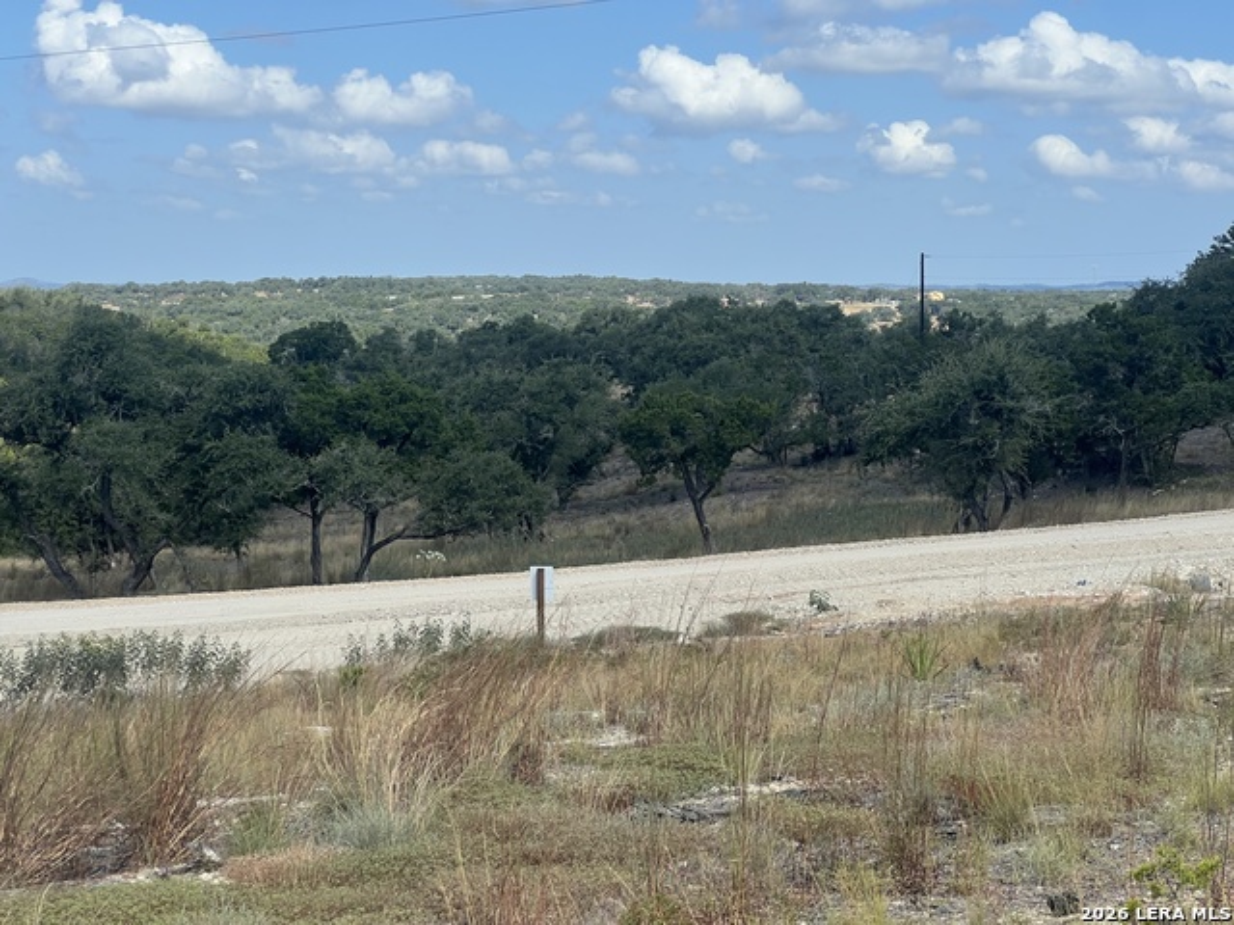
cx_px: 617
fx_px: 2745
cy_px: 462
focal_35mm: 77
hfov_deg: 25.3
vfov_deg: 19.1
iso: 32
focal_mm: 9
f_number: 2.8
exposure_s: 1/615
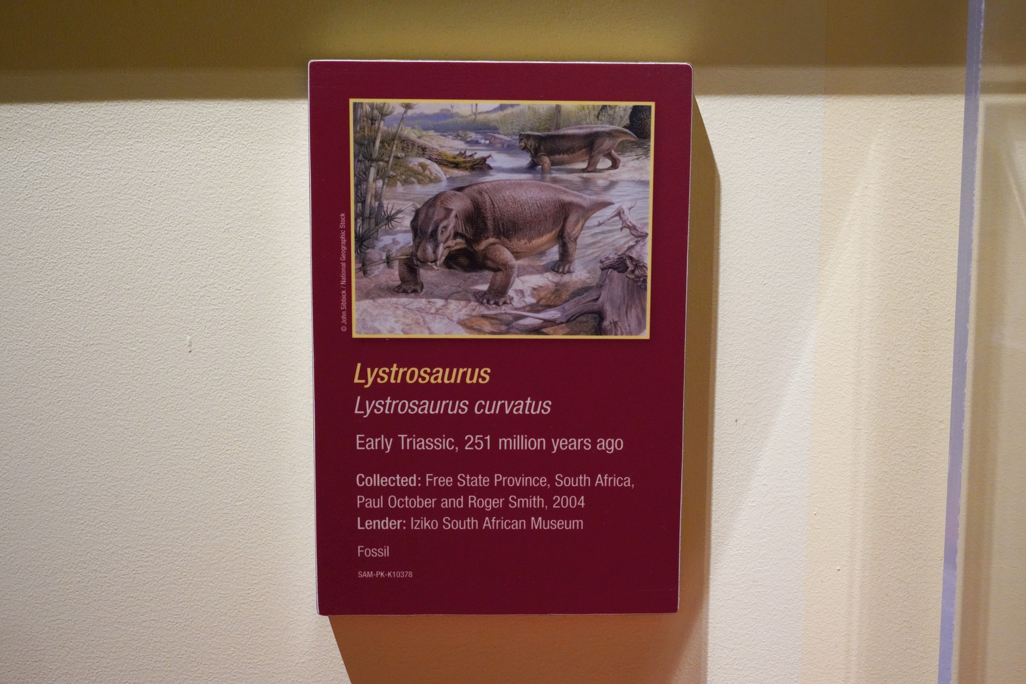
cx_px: 513
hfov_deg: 42.7
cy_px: 342
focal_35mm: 46
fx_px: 1311
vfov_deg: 29.3
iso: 6400
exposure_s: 1/100
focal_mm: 46
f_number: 13
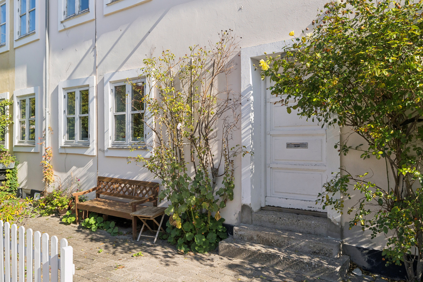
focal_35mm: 27
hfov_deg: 67.3
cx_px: 211
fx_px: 318
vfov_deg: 47.8
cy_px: 139
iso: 400
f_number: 6.3
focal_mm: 16.7
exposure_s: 1/1000
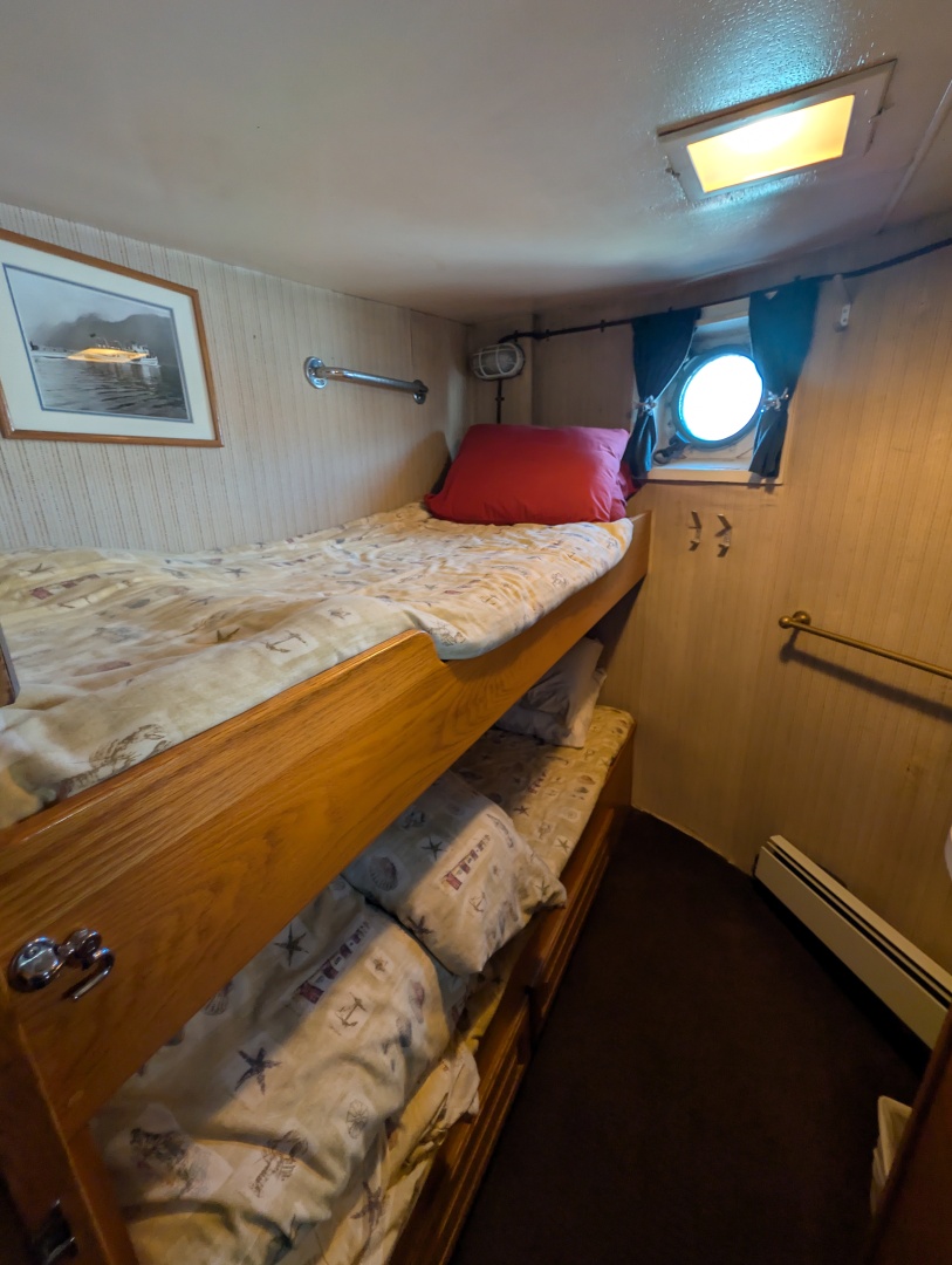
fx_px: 439
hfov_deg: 94.6
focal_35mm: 12
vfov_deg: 110.5
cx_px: 476
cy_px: 632
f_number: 1.7
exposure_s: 1/40
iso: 83
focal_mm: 2.02
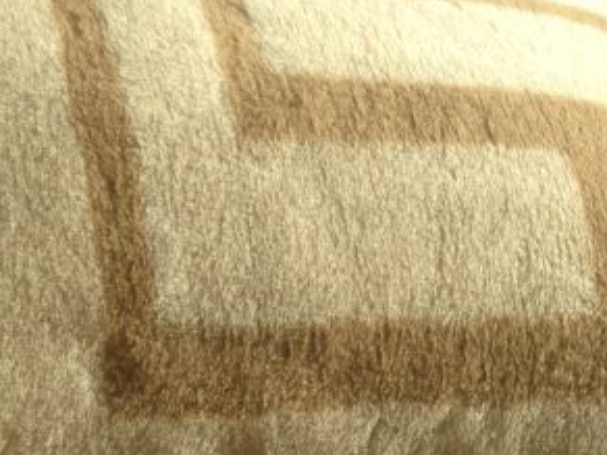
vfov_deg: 17.9
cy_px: 478
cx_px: 124
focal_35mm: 80
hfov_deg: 24.0
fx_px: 1403
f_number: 2.4
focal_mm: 4.13
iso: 50
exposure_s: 1/847
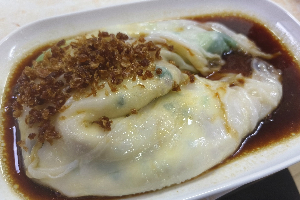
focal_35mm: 24
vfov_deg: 53.1
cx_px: 150
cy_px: 94
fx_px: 200
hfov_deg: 73.7
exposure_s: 1/78.1
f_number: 1.75
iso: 362
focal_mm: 5.5
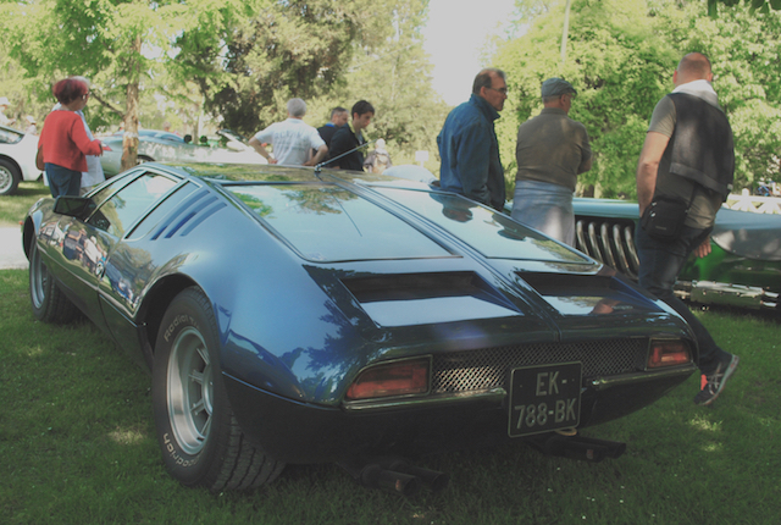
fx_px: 848
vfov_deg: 34.4
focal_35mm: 39
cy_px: 262
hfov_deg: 49.4
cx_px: 390
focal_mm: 26
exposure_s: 1/160
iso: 200
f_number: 6.3
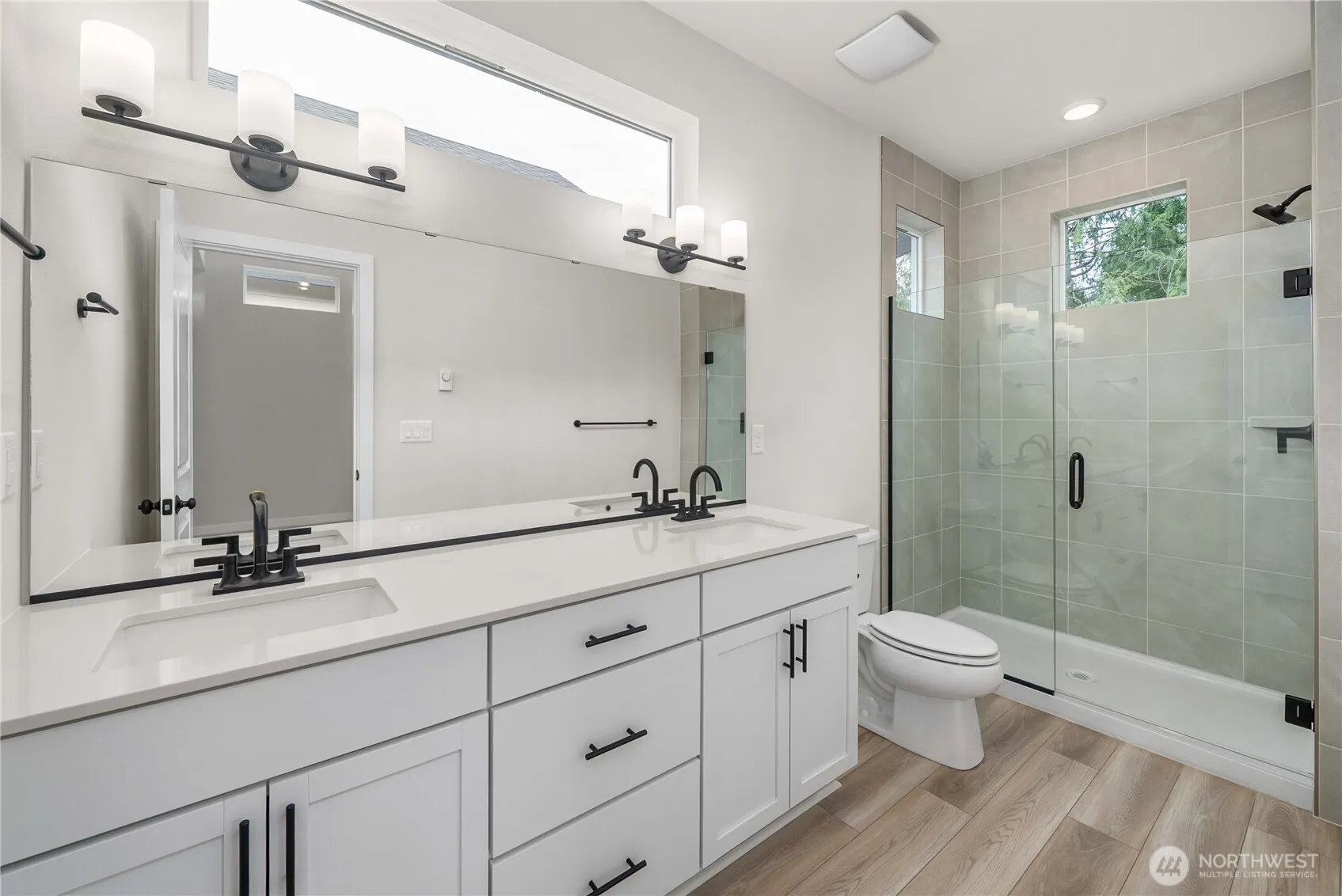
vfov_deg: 85.5
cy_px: 448
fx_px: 485
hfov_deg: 108.3
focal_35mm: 13
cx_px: 671
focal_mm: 13
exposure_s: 1/30
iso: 1000
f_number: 7.1
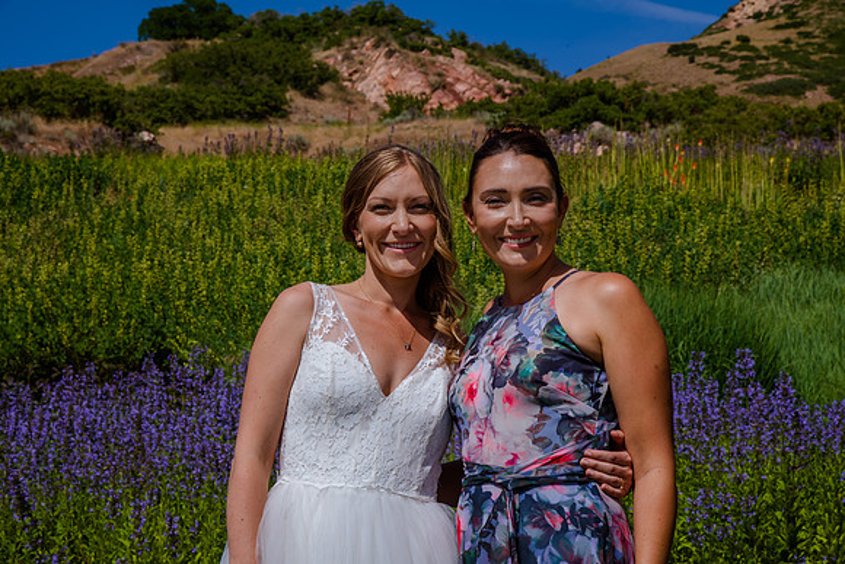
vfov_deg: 16.1
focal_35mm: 85
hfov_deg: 23.9
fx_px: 1996
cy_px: 282
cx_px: 422
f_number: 16
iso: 200
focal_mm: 85
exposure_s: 1/200
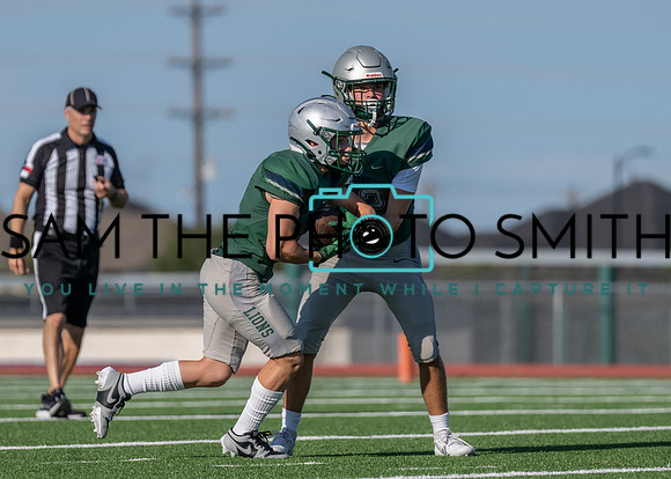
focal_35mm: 368
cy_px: 222
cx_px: 330
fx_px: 7014
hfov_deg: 5.5
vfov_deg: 3.9
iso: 100
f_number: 2.8
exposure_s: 1/2500
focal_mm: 200
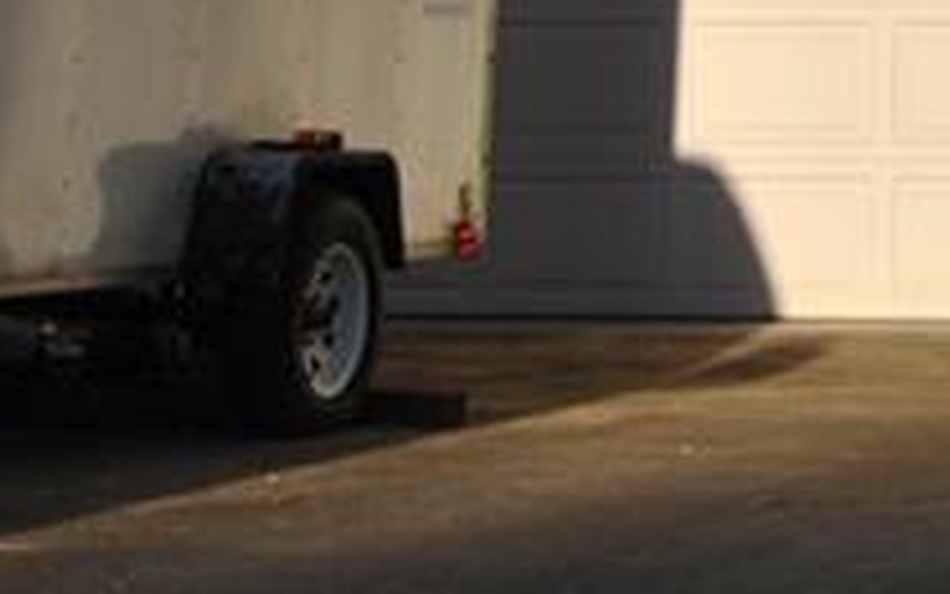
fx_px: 4998
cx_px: 1900
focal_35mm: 193
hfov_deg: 10.1
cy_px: -774
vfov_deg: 6.5
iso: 100
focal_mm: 26
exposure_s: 1/200
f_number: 9
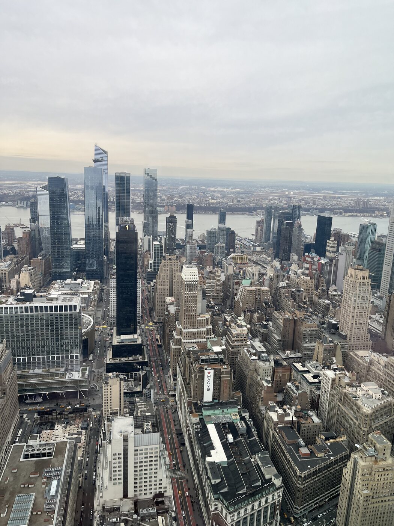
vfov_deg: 67.3
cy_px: 263
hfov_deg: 53.1
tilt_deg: -9.9
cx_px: 197
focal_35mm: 26
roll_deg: -1.8
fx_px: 395
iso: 50
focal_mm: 5.1
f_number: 1.6
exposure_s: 1/1151
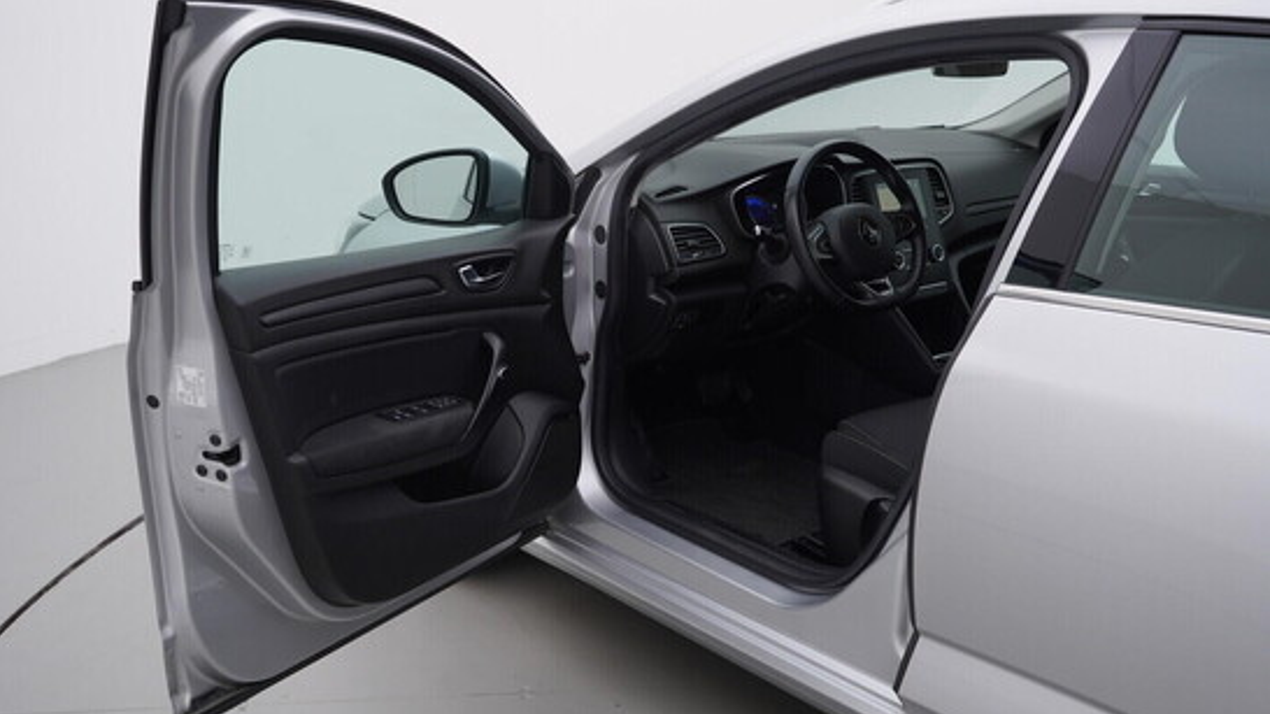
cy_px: 350
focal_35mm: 38
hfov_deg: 52.8
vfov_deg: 31.2
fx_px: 1280
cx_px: 635
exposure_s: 1/80
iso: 125
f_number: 4
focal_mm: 24
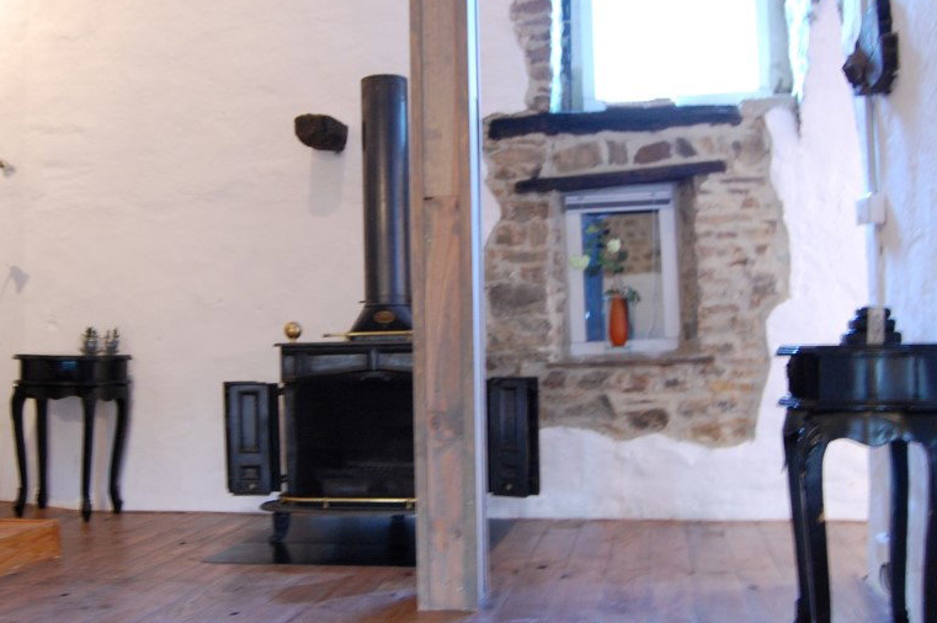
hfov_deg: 47.4
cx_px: 452
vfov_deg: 32.6
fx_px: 1066
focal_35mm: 41
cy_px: 300
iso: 800
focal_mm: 18
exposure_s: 1/4
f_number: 3.5
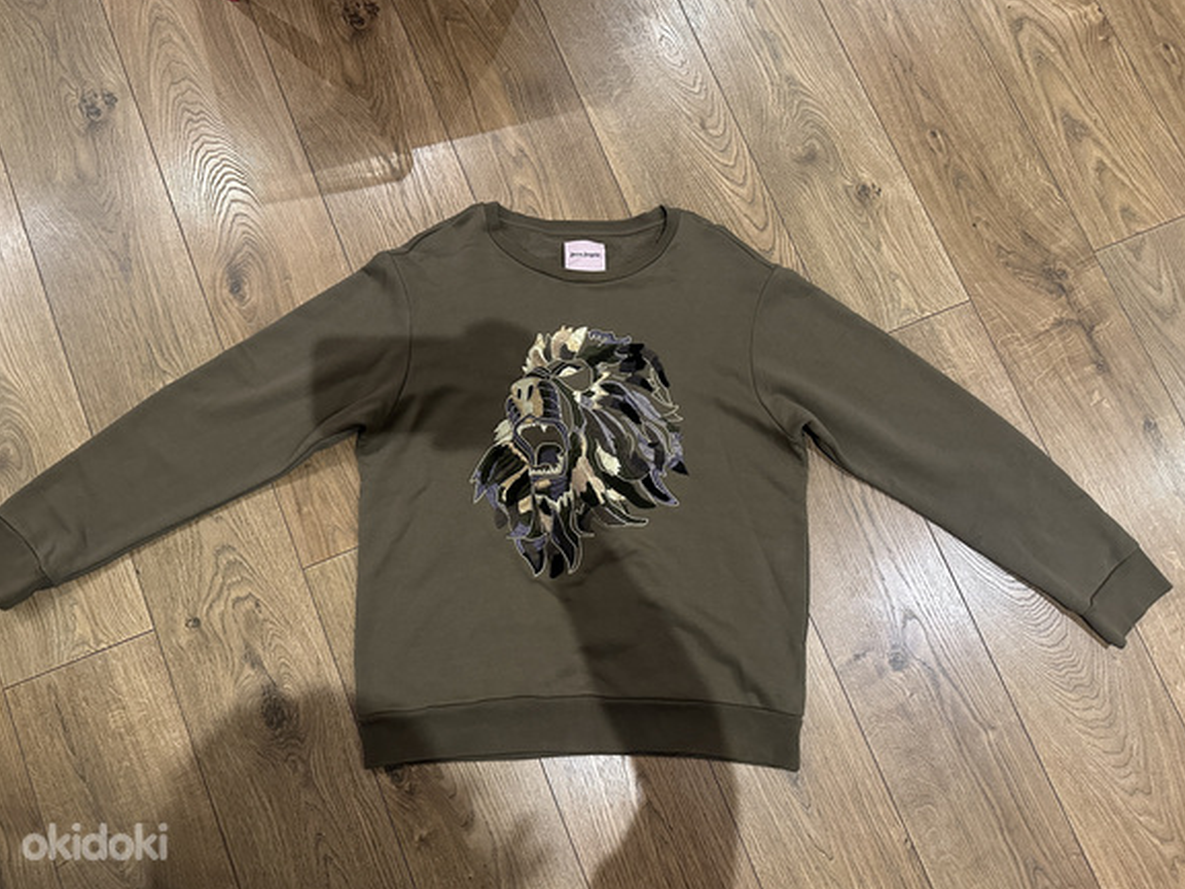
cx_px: 580
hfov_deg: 69.4
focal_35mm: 25
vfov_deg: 54.9
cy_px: 451
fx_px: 856
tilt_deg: -79.5
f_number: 1.78
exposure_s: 1/50
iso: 500
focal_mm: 6.86
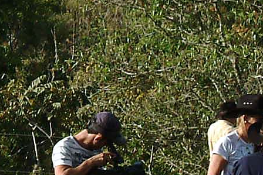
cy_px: 203
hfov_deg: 3.6
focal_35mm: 577
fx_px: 4219
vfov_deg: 2.4
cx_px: 27
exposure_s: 1/90
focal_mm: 57
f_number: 11
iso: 100
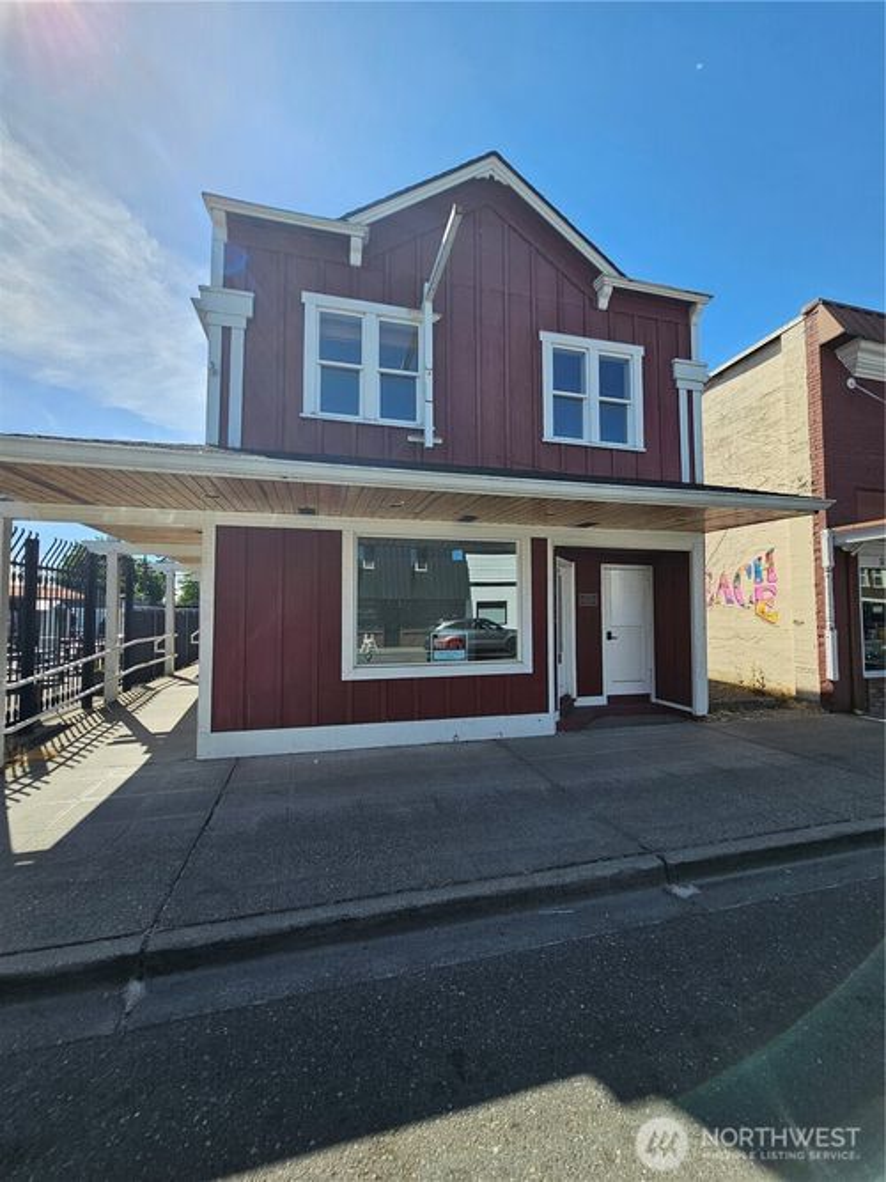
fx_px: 444
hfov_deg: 89.9
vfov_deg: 106.2
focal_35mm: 13
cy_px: 591
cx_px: 443
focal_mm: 2.2
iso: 50
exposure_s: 1/2094
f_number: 2.2
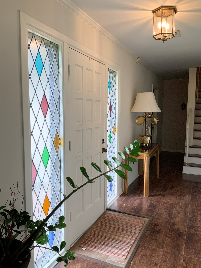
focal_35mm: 29
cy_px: 134
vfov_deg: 61.7
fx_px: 225
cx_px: 100
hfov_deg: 48.2
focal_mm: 3
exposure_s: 1/60
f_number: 1.8
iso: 50
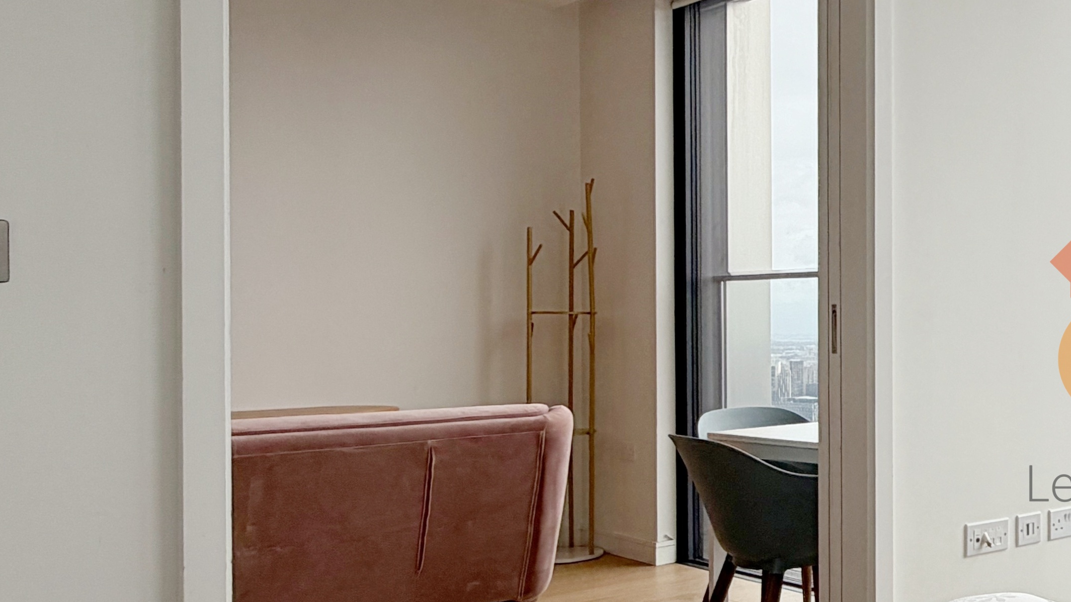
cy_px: 321
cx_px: 1174
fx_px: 1136
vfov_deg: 29.7
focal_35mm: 40
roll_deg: -0.7
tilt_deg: +0.3
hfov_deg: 40.8
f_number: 2.2
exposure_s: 1/770
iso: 32
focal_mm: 2.22
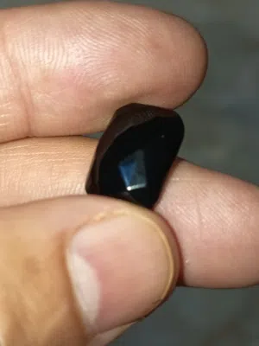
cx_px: 130
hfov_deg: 29.1
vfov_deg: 38.2
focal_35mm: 50
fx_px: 499
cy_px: 173
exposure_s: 1/50
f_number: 1.7
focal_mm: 5.24
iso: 235
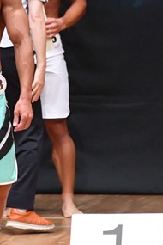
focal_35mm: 816
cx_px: 37
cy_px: 107
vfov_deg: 2.5
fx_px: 5542
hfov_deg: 1.7
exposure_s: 1/400
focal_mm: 200
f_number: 5.6
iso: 8000
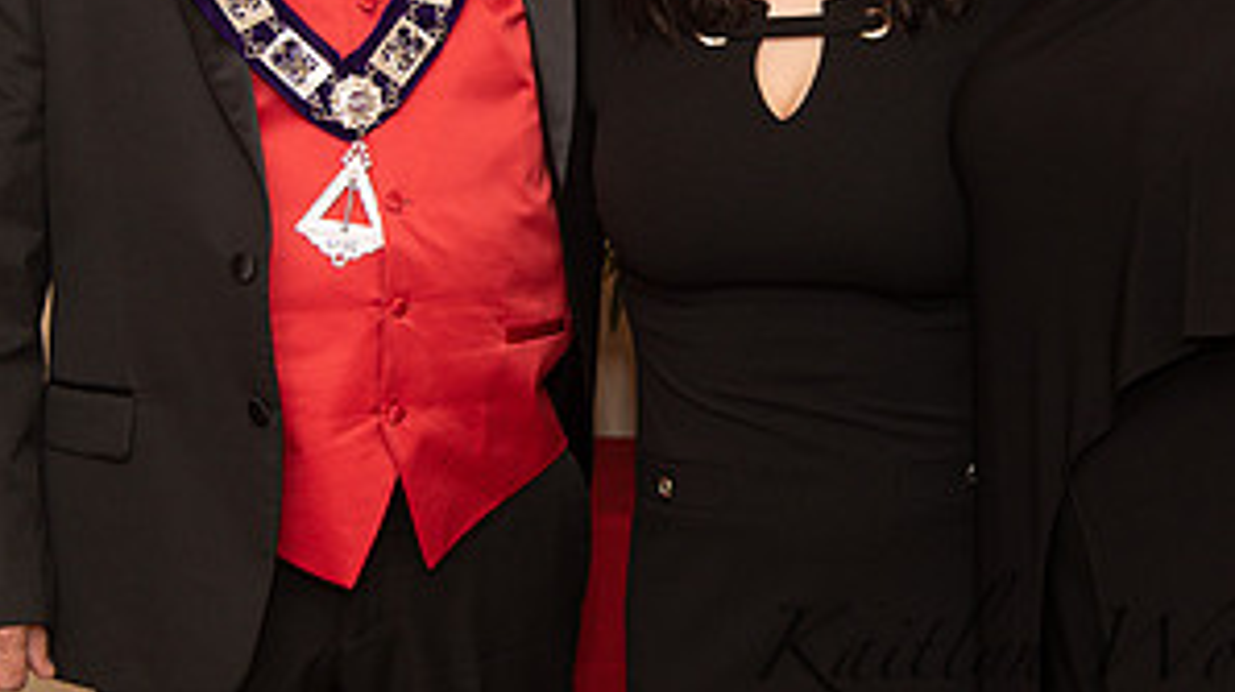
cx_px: 754
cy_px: 6
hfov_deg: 21.8
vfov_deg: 12.2
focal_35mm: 98
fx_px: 3206
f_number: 4
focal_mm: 48
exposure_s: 1/200
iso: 800
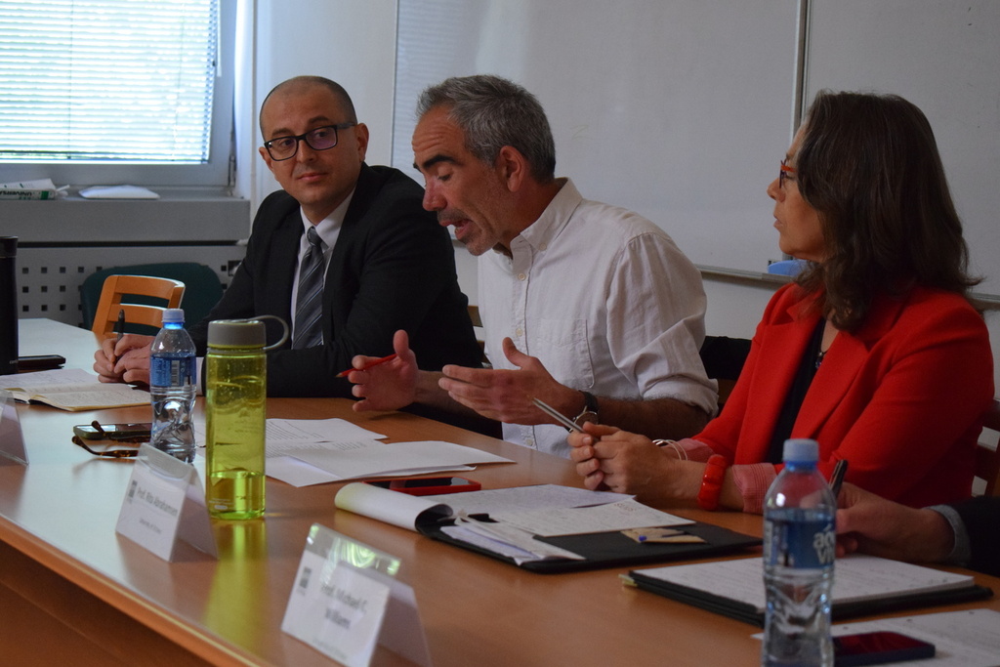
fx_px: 2292
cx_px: 500
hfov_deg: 24.6
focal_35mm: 82
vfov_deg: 16.6
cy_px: 334
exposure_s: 1/160
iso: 3200
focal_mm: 55
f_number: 5.6
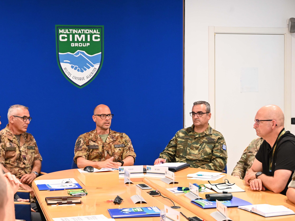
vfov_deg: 21.9
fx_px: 571
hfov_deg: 28.9
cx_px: 133
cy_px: 111
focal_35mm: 67
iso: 3200
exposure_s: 1/60
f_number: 6
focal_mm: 61
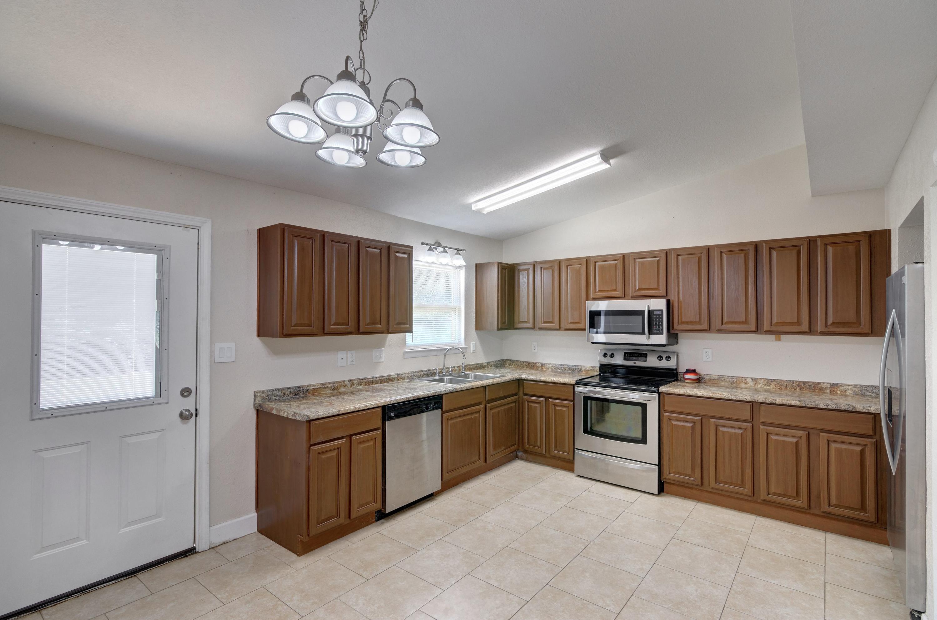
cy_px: 310
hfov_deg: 95.1
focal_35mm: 16
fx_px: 429
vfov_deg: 71.8
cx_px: 468
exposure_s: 1/60
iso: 400
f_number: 9
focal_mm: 11
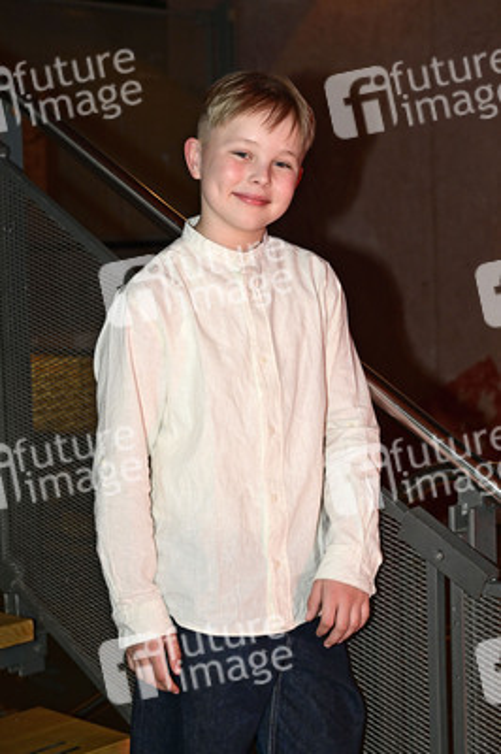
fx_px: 1338
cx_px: 250
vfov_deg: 31.4
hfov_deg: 21.2
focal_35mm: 64
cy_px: 377
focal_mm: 64
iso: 2500
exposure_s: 1/200
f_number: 4.5
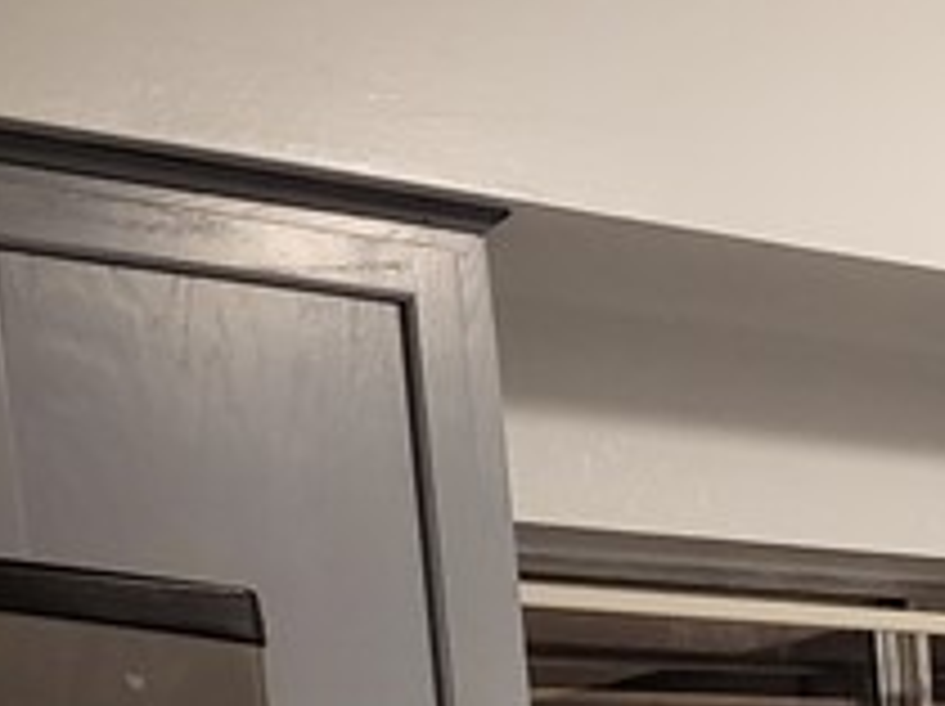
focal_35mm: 127
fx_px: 3463
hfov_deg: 13.5
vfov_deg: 10.7
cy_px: 1403
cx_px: 1845
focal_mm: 4.25
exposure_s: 1/40
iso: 400
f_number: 1.8
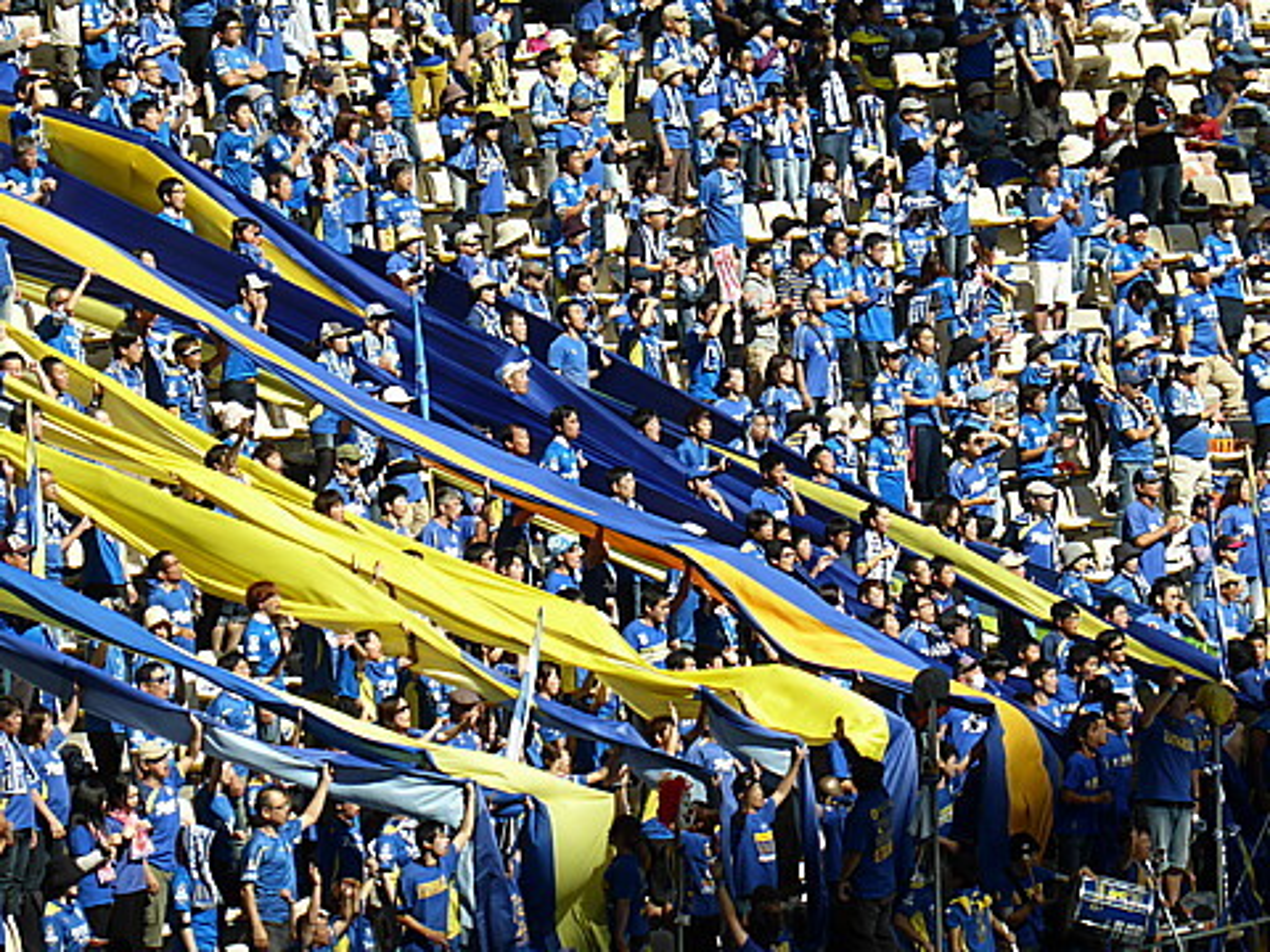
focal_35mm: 312
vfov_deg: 4.8
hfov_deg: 6.4
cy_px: 476
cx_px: 635
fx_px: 11447
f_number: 5.9
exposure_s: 1/400
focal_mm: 55.7
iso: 100
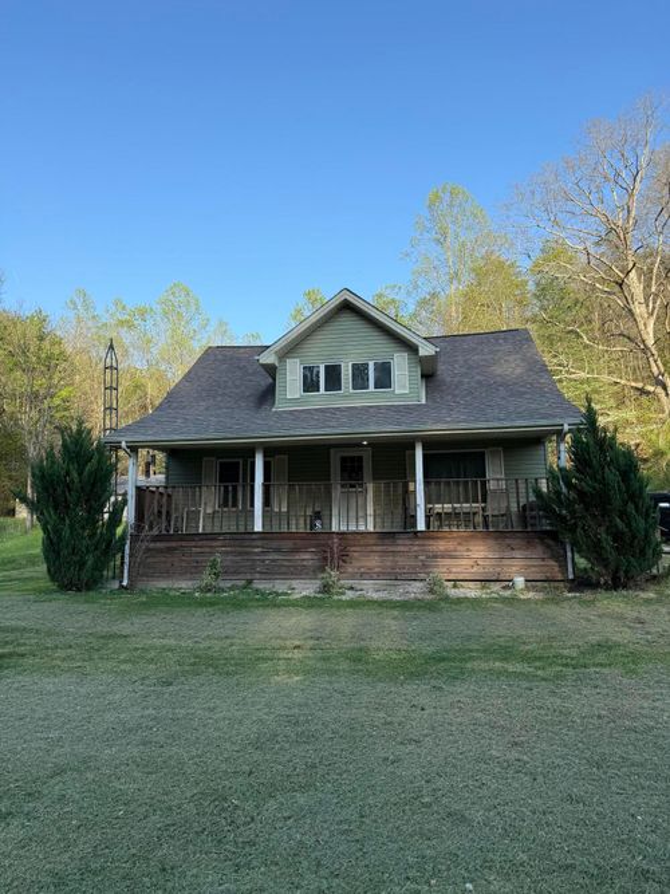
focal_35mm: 24
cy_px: 447
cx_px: 335
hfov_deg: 56.8
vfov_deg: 71.6
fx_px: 620
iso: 80
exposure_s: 1/1385
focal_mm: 6.76
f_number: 1.78
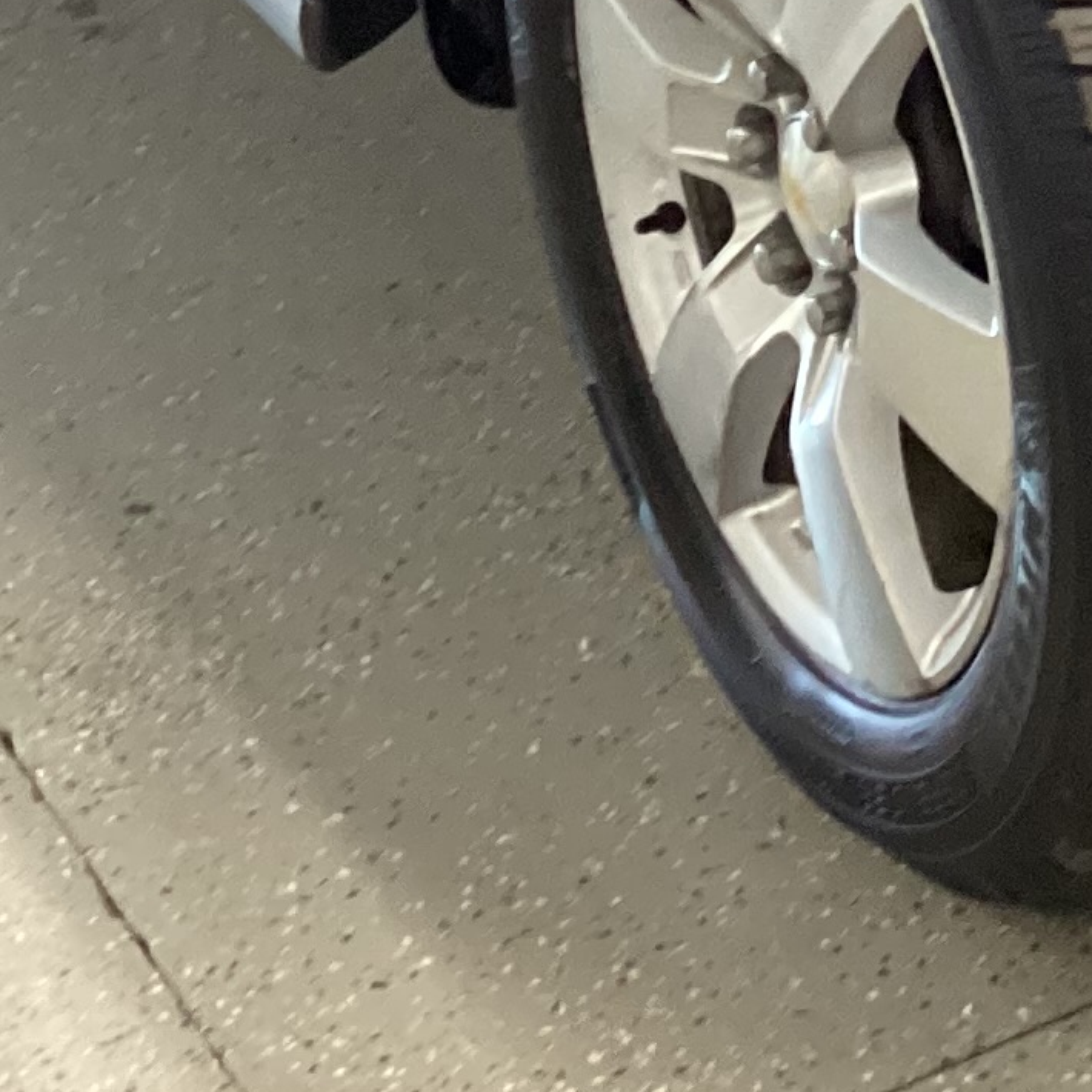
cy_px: -649
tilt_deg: -18.3
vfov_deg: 13.0
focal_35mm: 126
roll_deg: +1.2
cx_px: 1477
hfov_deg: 13.3
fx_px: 4497
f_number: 2.4
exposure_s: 1/50
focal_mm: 3.3
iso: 320
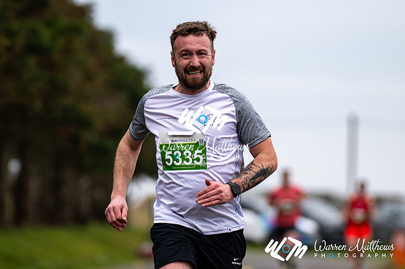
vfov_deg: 4.7
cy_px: 134
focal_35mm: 292
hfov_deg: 7.1
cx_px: 202
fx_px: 3283
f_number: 2.8
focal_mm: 195
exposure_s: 1/1600
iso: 450
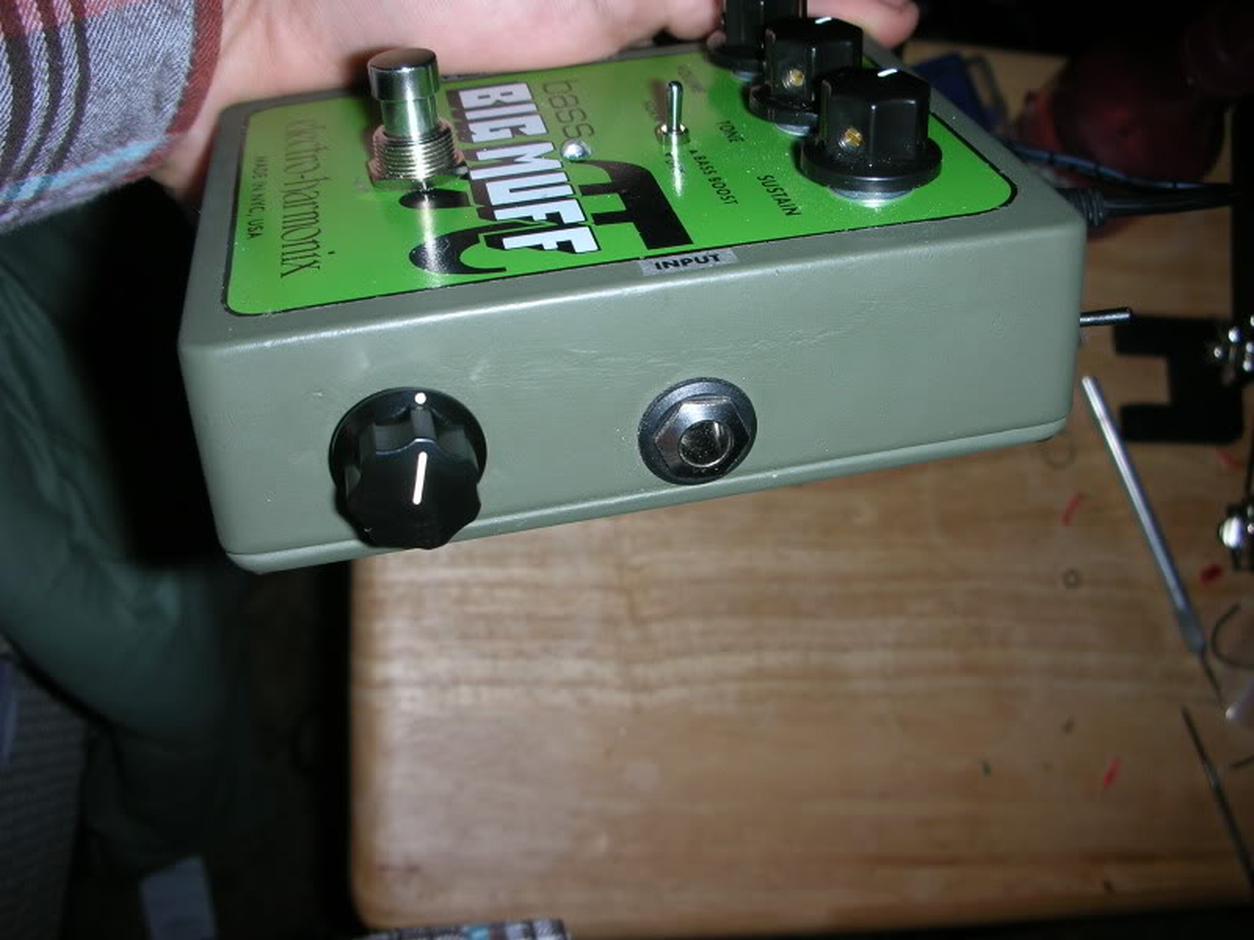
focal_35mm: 35
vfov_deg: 40.7
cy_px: 470
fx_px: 1268
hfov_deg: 52.6
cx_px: 627
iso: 50
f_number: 8.5
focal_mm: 5.8
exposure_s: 1/60
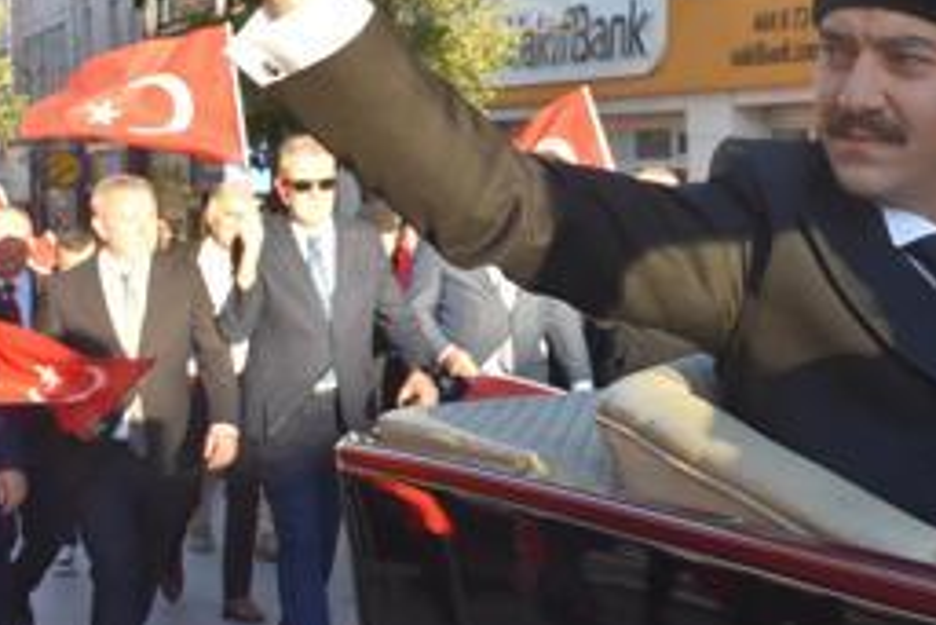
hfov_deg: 23.5
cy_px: 150
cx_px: 912
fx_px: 2160
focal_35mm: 83
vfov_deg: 16.4
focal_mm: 27
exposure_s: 1/250
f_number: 8
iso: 800
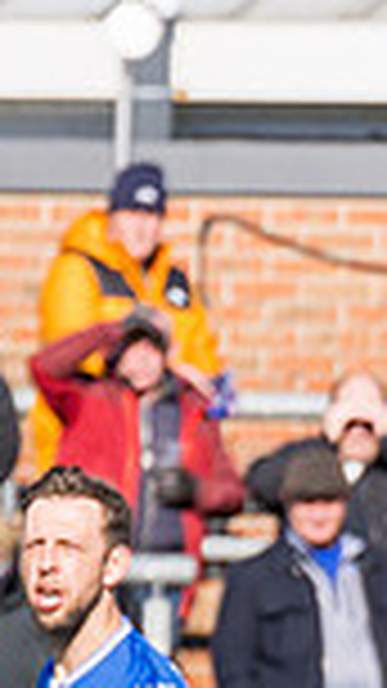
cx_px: -1033
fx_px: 23346
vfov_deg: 1.7
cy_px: 844
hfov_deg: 0.9
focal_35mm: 1279
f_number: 4
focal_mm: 130
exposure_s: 1/2500
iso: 100
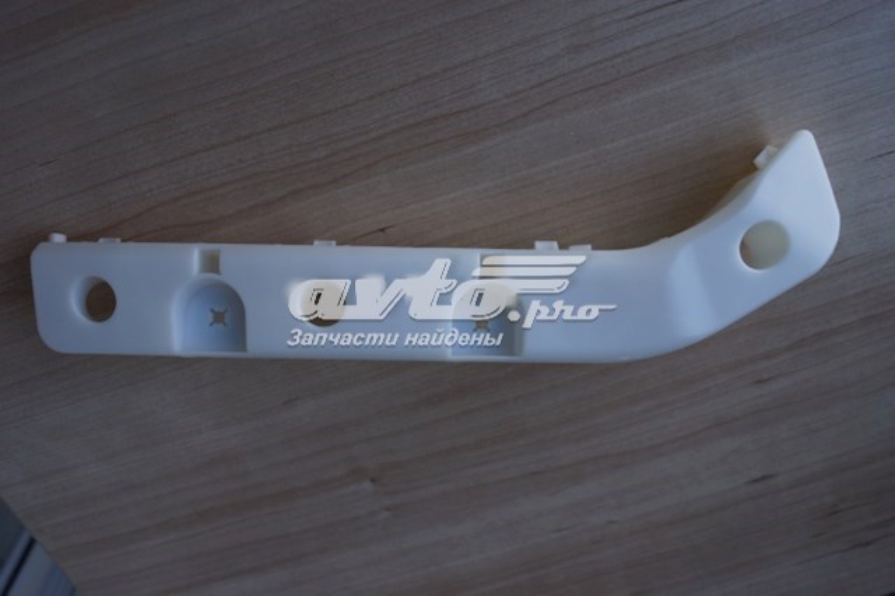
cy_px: 298
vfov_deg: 43.6
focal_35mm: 30
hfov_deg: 62.0
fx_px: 745
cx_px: 448
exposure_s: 1/100
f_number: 5
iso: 100
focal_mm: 20
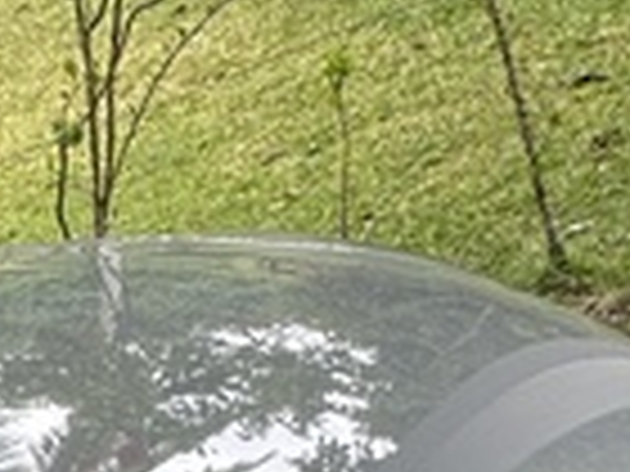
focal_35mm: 80
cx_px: -688
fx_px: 1456
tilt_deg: -22.3
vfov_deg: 16.5
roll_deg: +27.0
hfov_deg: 16.9
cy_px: 746
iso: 50
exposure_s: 1/99
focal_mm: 2.22
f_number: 2.2
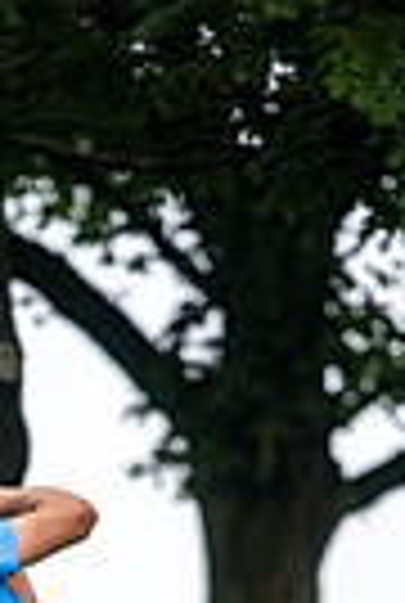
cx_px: -45
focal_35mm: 1004
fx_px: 16854
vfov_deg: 2.0
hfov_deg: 1.4
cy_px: 972
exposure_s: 1/500
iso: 160
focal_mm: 300
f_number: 5
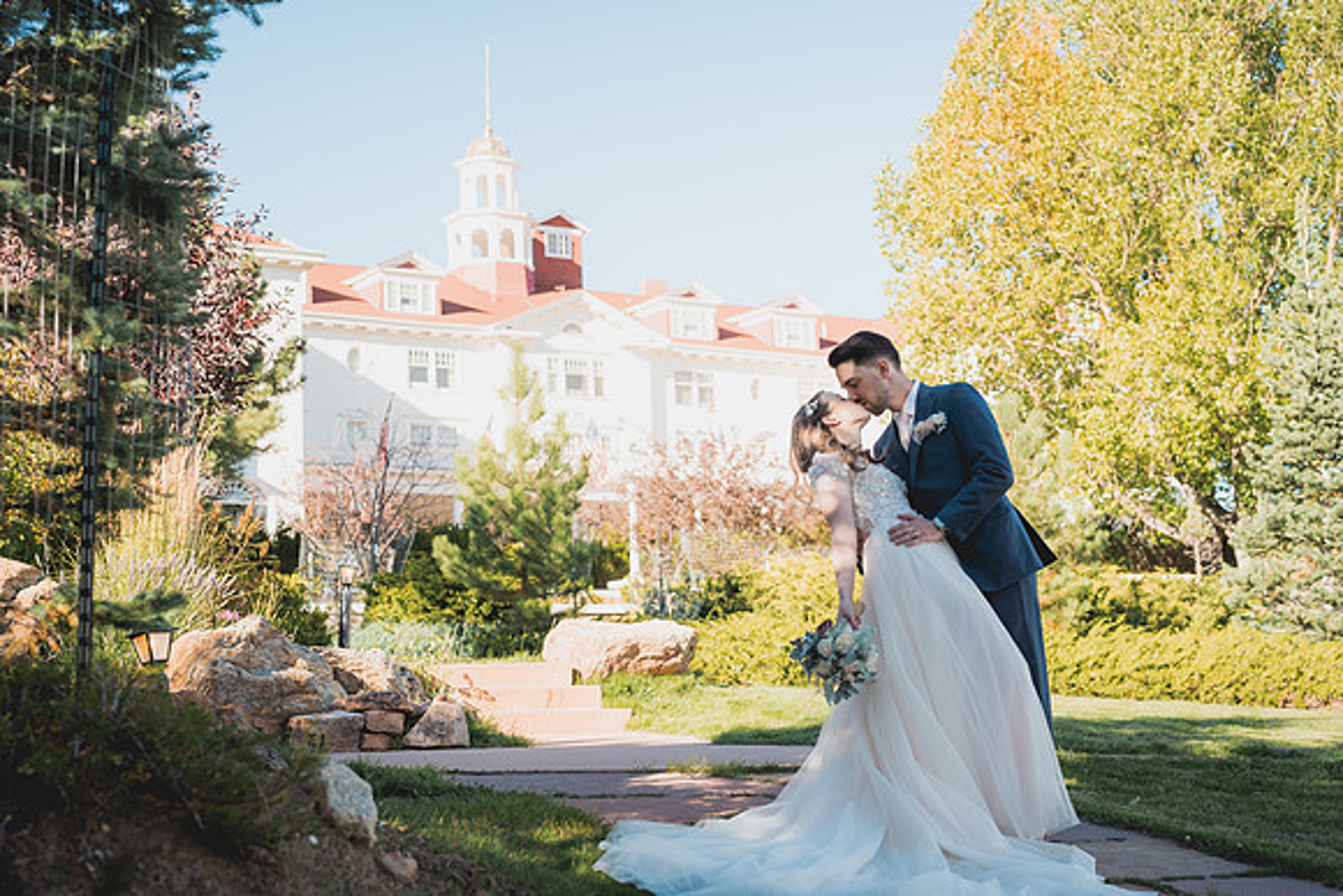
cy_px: 448
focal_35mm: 52
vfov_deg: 26.1
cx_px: 672
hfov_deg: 38.3
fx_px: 1933
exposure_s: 1/640
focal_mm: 50
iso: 200
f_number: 3.2
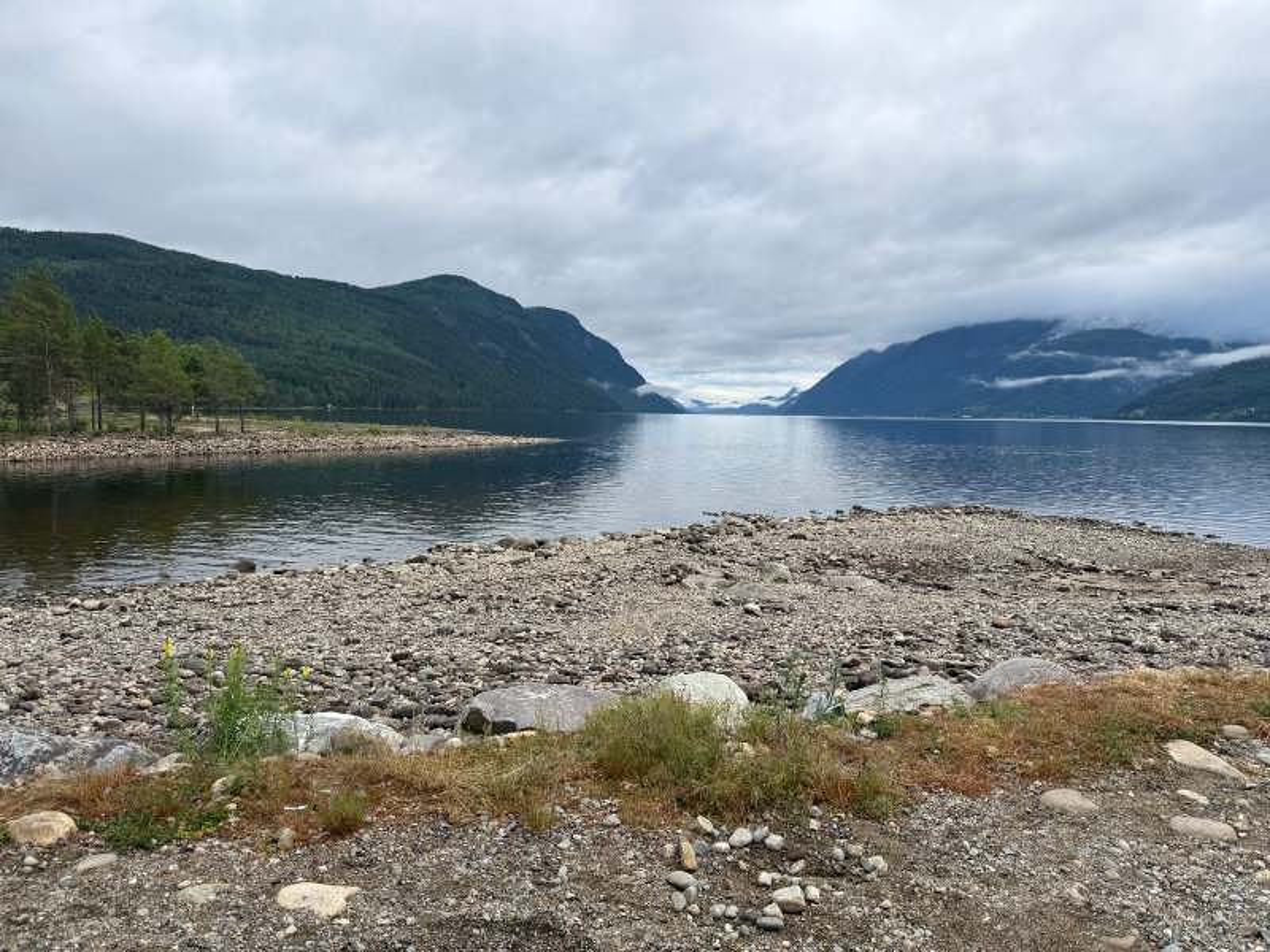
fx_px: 881
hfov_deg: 71.6
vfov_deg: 56.8
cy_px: 476
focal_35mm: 24
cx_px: 635
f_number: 1.8
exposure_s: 1/979
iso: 80
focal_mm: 6.8
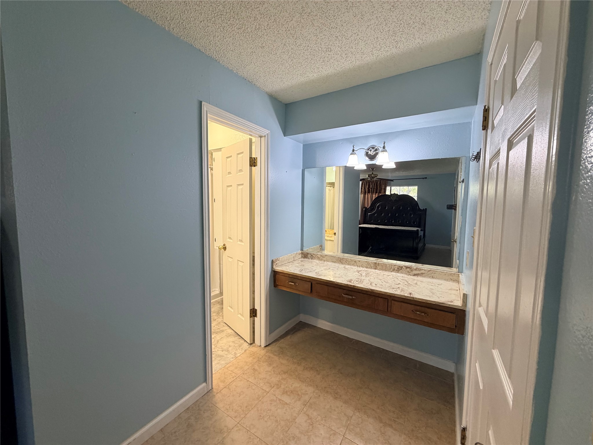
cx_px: 296
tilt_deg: -5.7
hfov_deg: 102.1
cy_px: 222
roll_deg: -1.0
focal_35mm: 14
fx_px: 240
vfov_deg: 85.7
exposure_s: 1/60
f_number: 2.2
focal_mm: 2.22
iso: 250
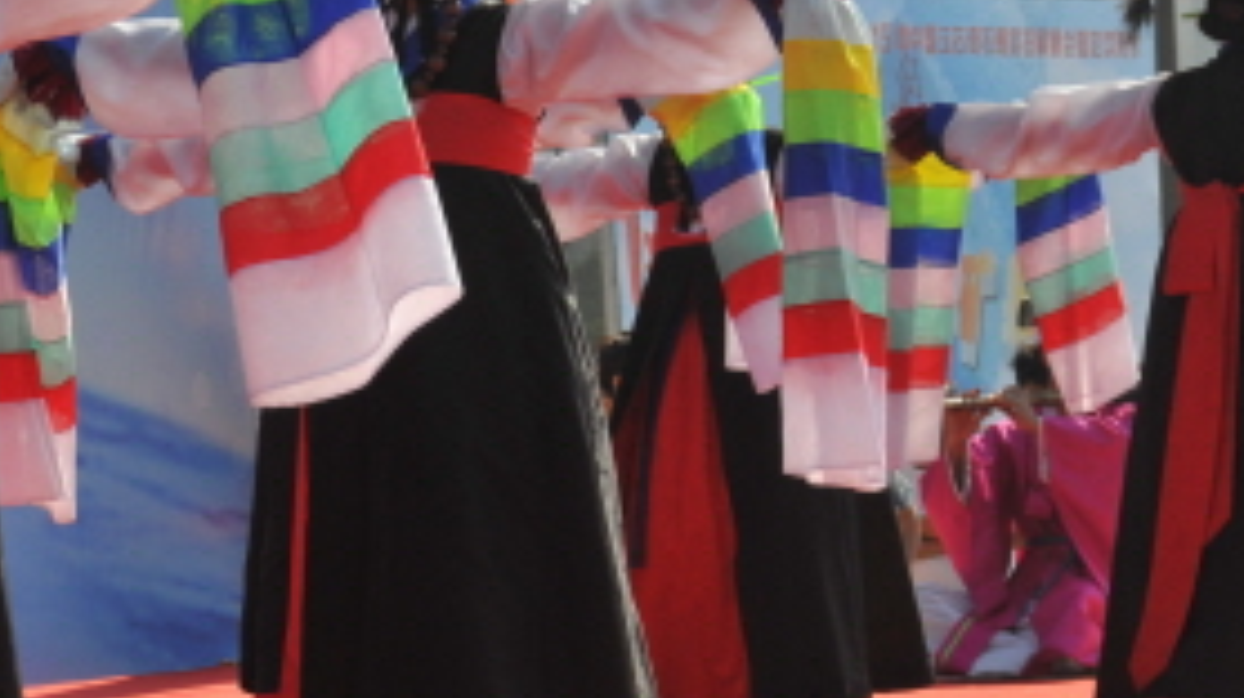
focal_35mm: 253
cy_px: 356
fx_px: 8341
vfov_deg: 4.8
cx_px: 130
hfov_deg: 8.5
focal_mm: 70
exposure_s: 1/320
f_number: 11
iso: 200
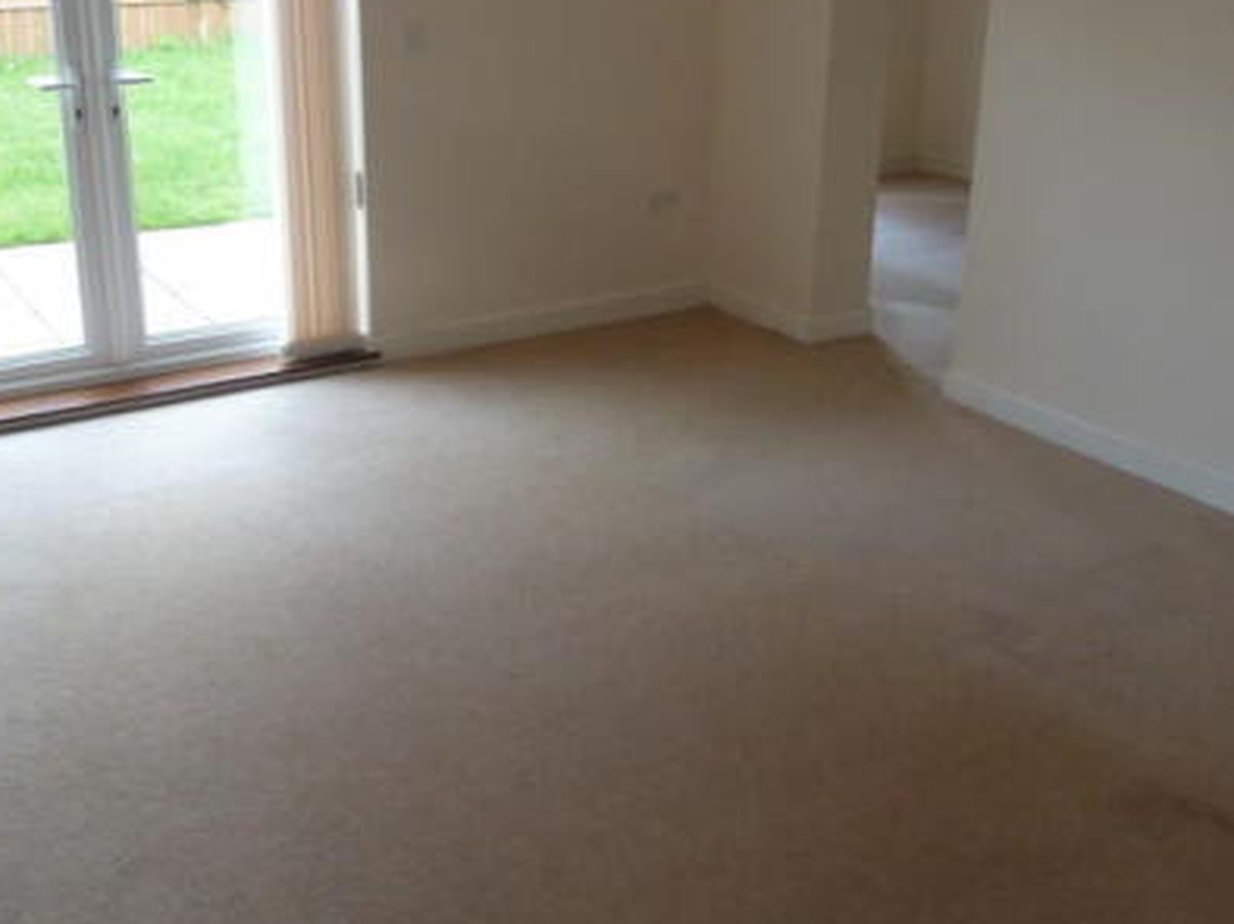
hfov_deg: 50.1
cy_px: 343
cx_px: 572
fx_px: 1318
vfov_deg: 38.4
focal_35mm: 37
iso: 100
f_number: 3.3
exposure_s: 1/30
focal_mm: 4.1
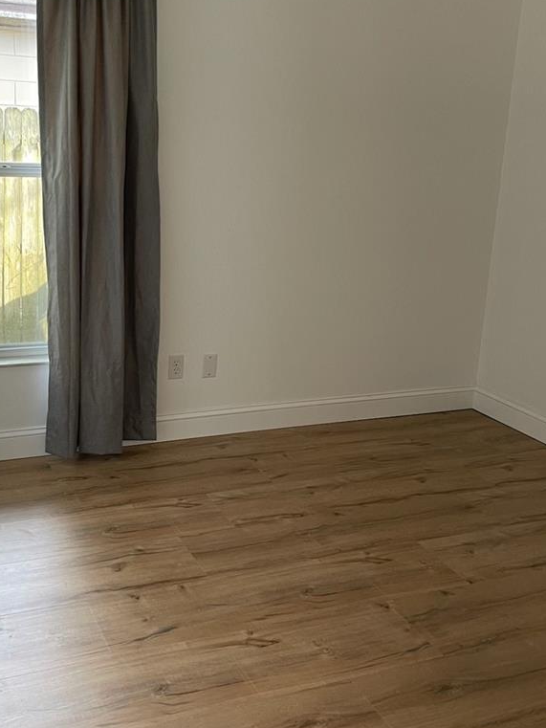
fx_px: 862
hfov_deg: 35.1
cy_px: 316
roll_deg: -1.5
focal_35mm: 41
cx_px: 237
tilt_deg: -12.9
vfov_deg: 45.7
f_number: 1.6
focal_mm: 5.1
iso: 125
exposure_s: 1/60
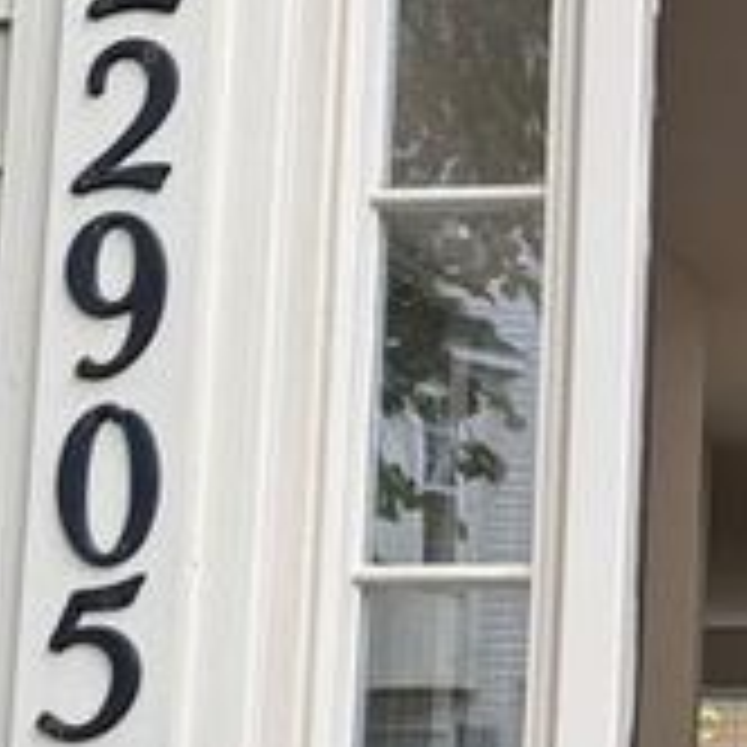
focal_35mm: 85
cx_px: 972
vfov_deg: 20.1
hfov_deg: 18.9
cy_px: 623
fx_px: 2075
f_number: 1.78
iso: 50
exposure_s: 1/121
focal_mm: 6.76
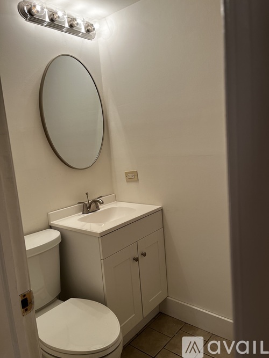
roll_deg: +5.6
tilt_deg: -8.3
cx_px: 134
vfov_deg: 67.3
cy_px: 179
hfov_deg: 53.0
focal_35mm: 26
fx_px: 269
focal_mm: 5.1
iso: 64
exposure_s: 1/120
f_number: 1.6
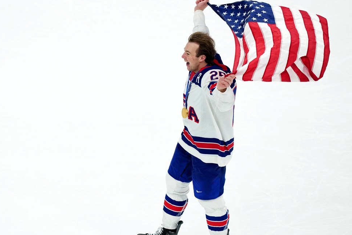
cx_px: 160
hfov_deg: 3.9
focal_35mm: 530
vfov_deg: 2.6
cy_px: 125
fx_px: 5182
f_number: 3.5
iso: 2000
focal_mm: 400
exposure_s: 1/2000
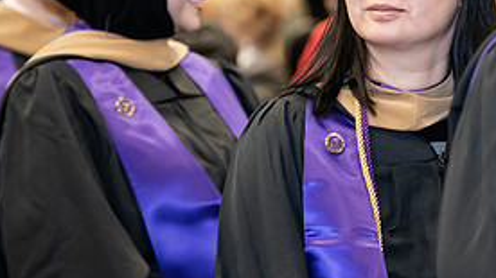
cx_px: 456
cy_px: 42
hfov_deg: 8.1
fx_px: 3471
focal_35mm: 264
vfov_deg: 4.6
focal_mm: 120
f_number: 3.2
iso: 2500
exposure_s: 1/200
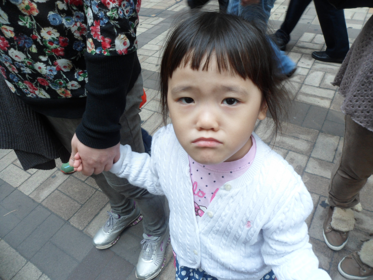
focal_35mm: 26
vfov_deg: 53.1
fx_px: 280
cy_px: 140
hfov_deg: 67.3
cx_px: 186
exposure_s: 1/45
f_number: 3.3
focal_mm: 4.9
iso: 80
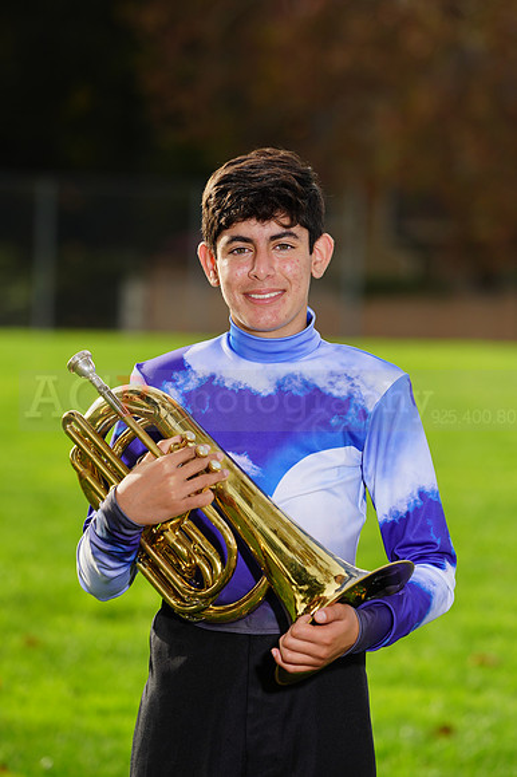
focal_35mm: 282
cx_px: 258
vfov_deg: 7.3
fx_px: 6082
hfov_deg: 4.9
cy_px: 388
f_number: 7.1
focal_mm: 282
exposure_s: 1/200
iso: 100
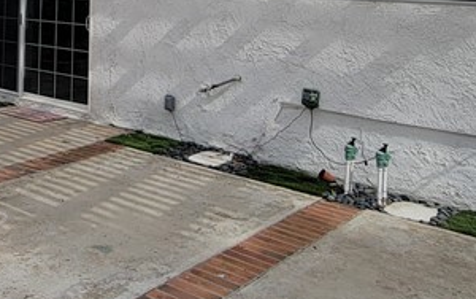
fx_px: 610
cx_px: 5
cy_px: -84
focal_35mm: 47
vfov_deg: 24.2
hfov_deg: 38.1
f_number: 2.2
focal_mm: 2.2
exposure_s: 1/1550
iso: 50
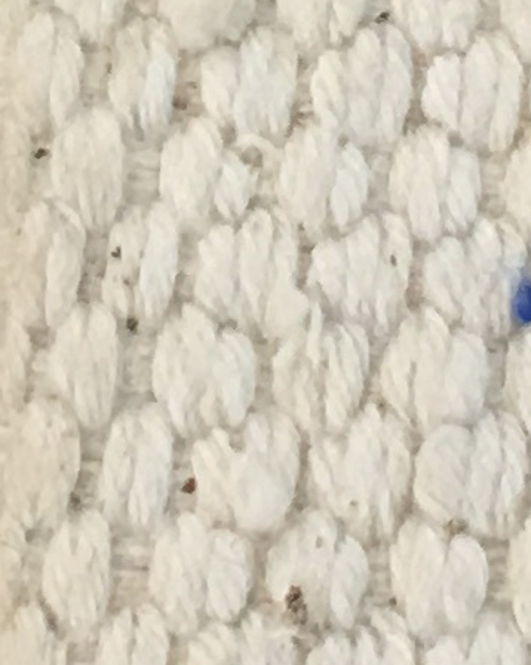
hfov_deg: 6.0
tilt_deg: -75.6
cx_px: 715
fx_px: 5013
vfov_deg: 7.6
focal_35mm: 255
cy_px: 114
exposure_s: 1/17
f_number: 2.2
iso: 50
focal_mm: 4.15
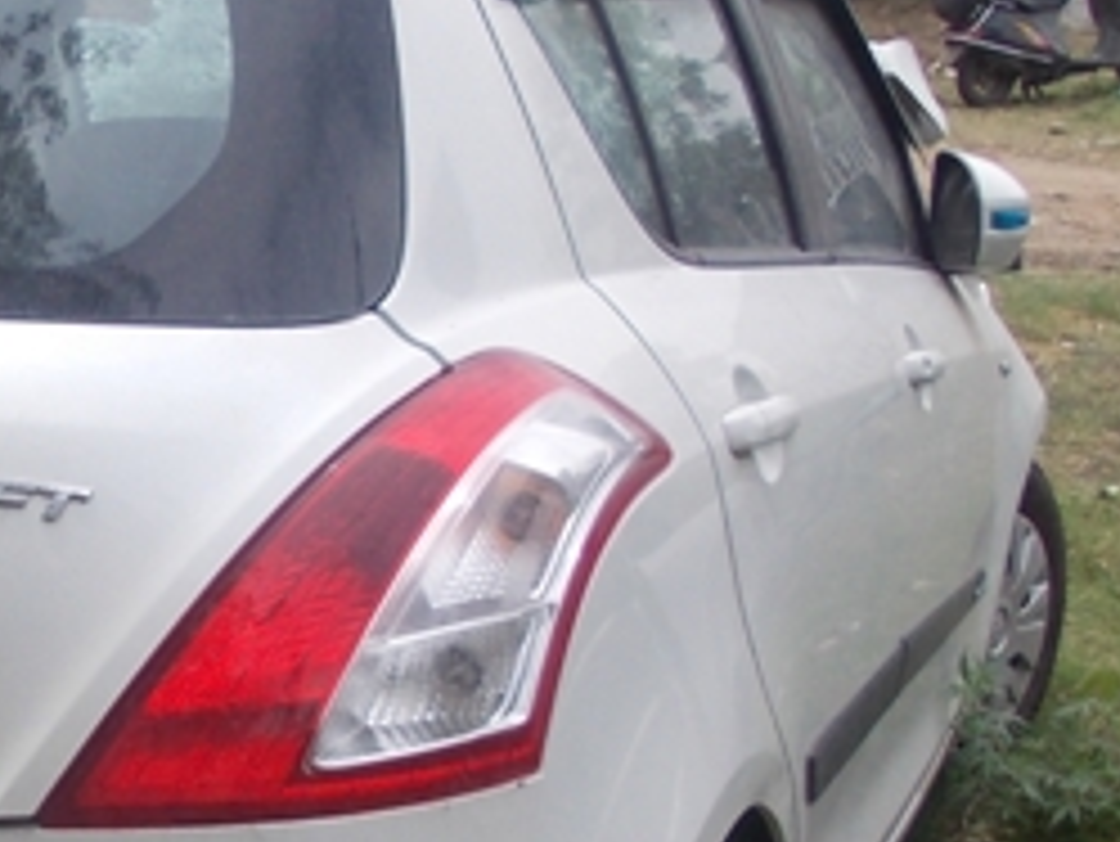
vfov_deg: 20.3
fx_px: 2331
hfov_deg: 25.6
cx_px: -22
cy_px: 635
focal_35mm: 72
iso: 80
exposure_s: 1/200
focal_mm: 4
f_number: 5.4
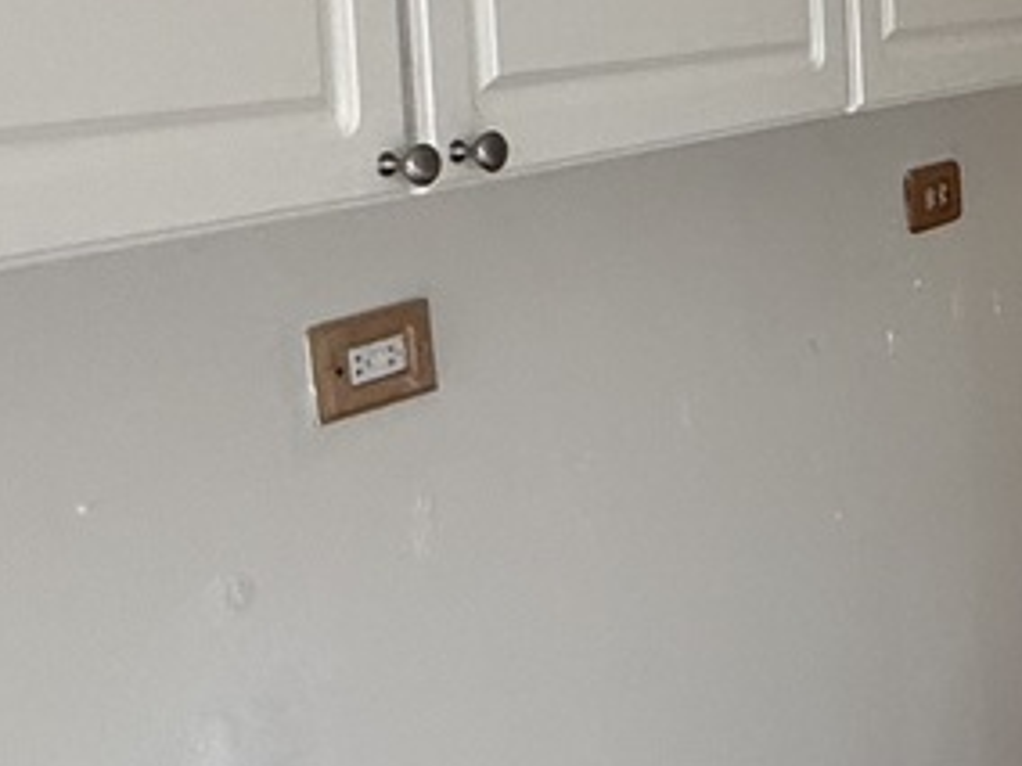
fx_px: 2096
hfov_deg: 16.4
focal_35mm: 71
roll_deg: -1.3
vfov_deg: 20.5
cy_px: 147
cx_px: 2289
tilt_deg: -5.0
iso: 125
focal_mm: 2.22
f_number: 2.2
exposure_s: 1/99
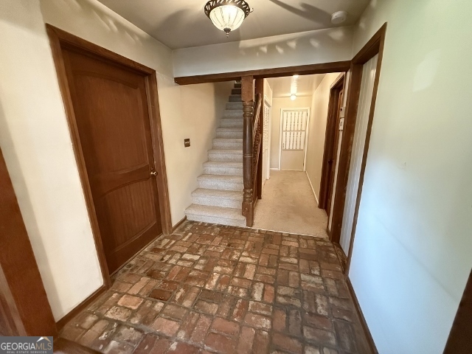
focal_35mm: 14
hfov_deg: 102.1
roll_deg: +1.0
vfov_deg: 85.7
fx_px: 191
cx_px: 236
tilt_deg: -14.7
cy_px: 177
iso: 1250
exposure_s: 1/60
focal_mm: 2.22
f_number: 2.2
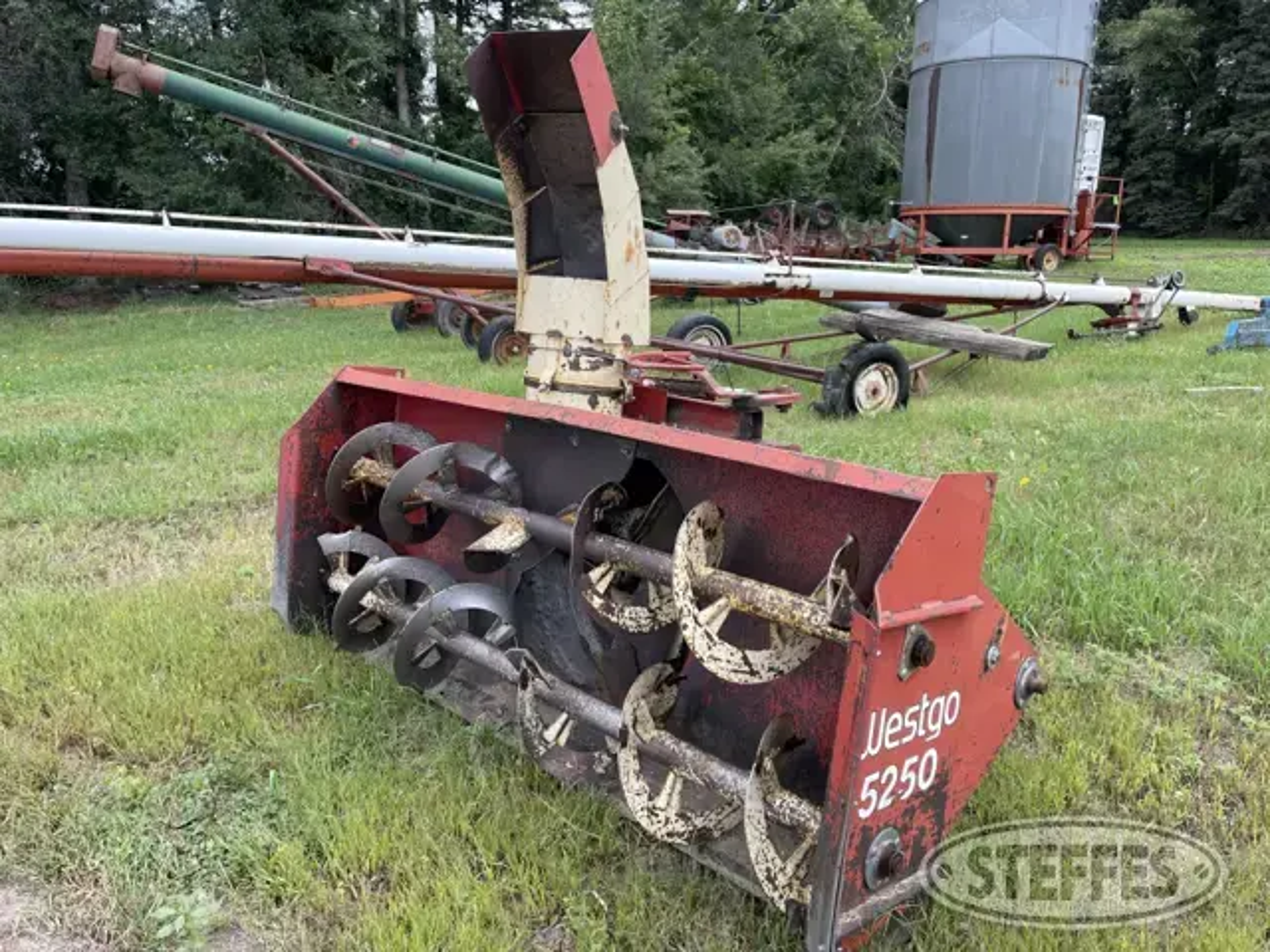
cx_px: 635
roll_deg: +2.0
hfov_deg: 67.3
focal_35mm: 26
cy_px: 476
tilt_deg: -11.2
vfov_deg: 53.1
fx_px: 954
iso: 32
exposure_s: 1/484
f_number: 1.6
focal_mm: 5.1
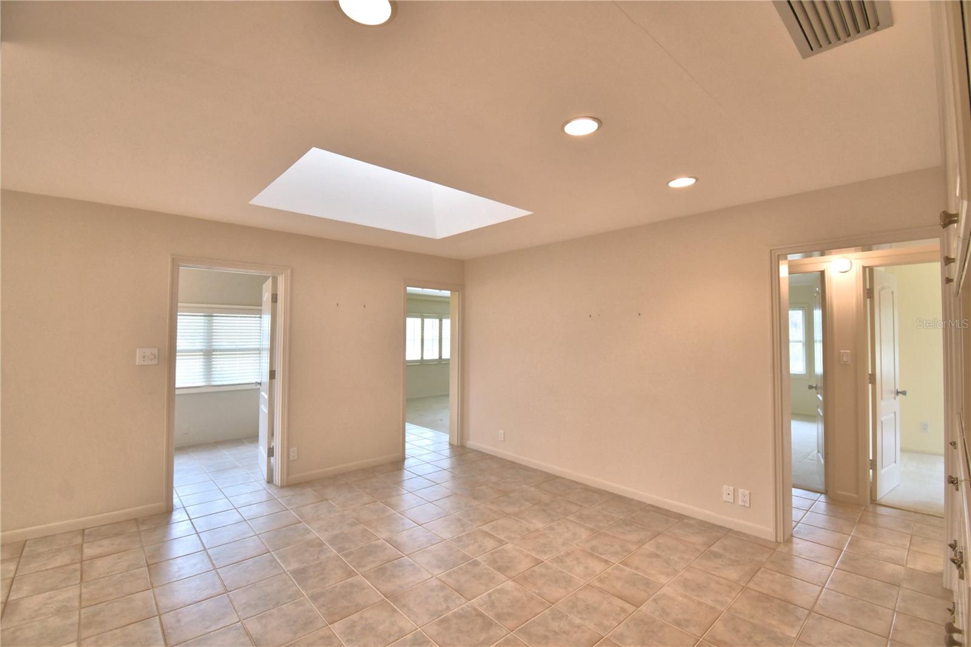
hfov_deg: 100.4
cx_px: 486
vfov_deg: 77.3
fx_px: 404
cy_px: 324
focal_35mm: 15
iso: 400
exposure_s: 1/60
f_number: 4.5
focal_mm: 10
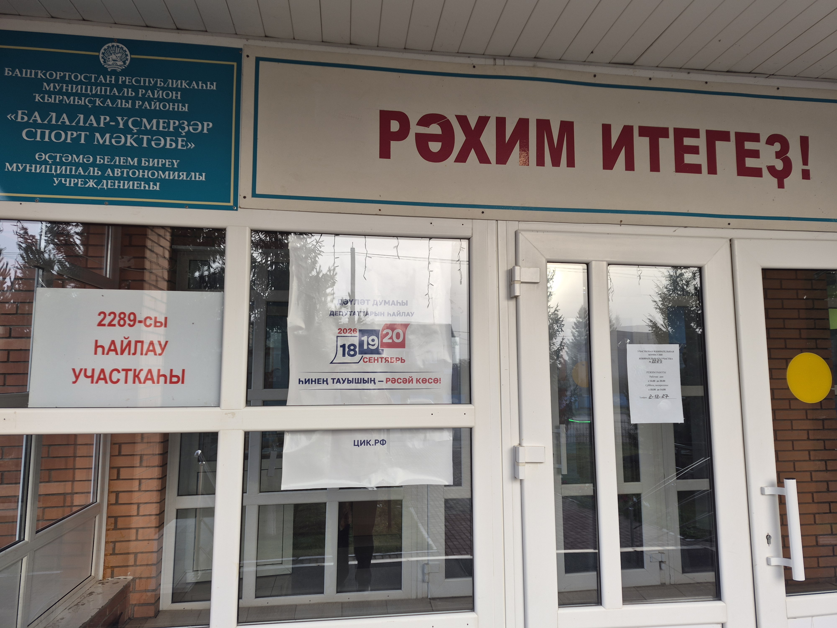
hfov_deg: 73.9
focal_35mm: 23
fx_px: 556
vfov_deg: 58.9
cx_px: 418
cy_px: 314
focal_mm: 5.4
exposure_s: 1/180
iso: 40
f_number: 1.8
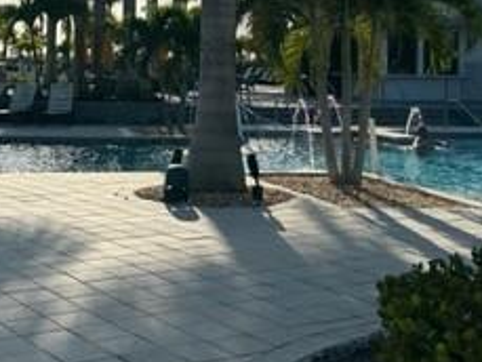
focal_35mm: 67
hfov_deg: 28.6
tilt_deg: +3.3
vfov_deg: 21.5
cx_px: 135
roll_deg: -2.7
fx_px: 933
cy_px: 48
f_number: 1.78
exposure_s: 1/9709
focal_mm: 6.86
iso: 80
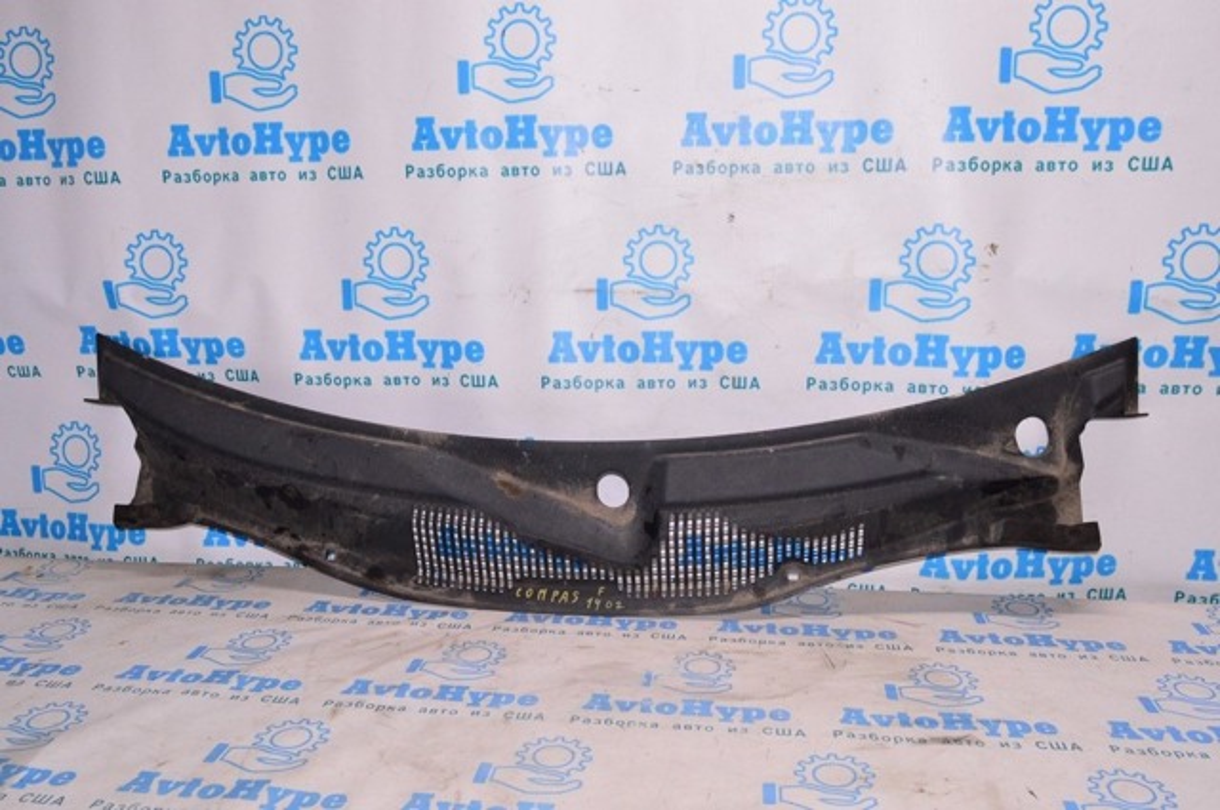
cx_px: 610
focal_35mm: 32
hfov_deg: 59.6
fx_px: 1066
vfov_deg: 41.6
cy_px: 405
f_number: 8
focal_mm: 21
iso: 1600
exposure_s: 1/125
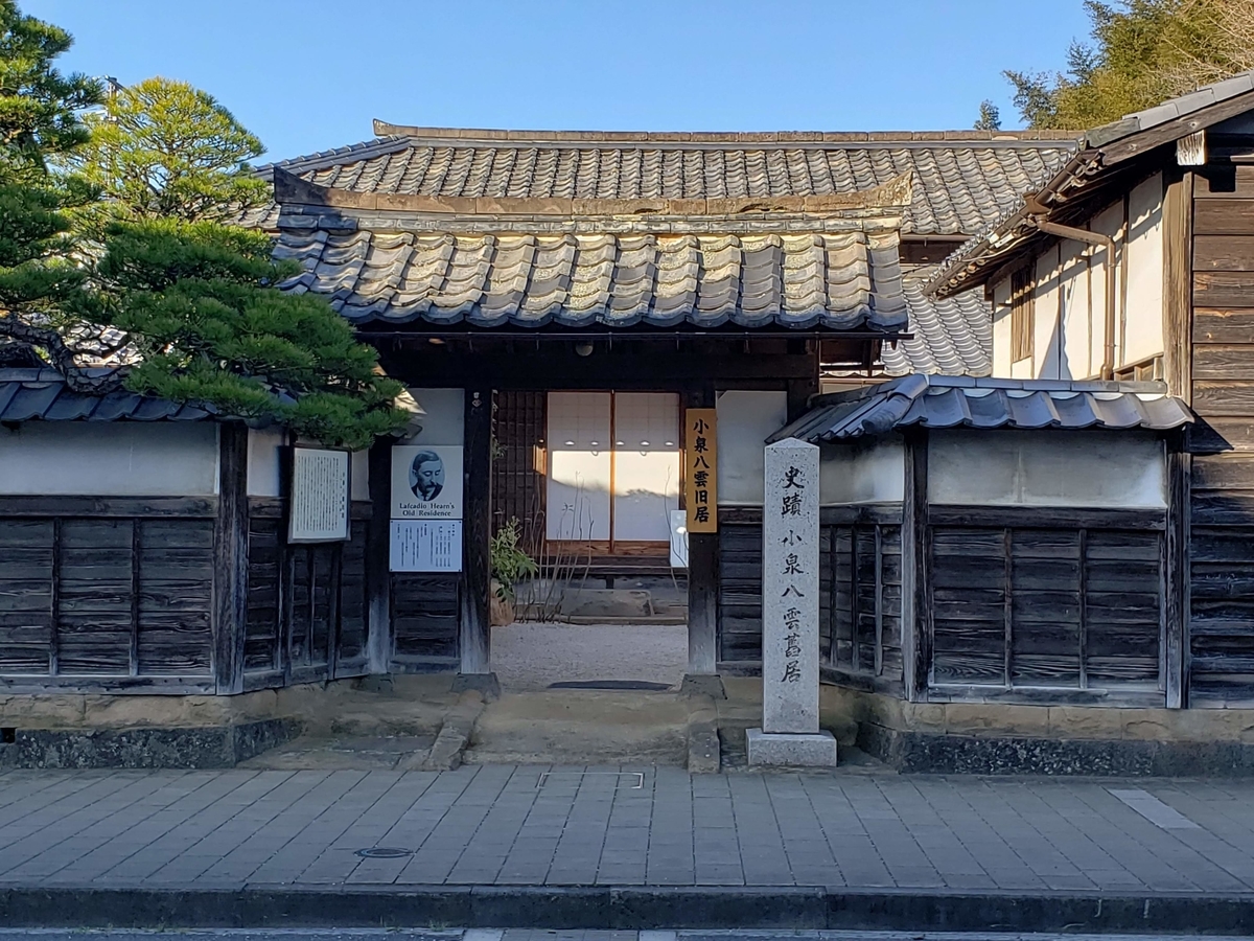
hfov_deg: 67.3
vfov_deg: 53.1
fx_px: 942
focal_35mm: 26
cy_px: 470
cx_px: 627
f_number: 2.4
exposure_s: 1/627
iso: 50
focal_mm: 4.3
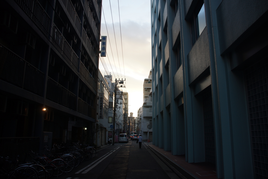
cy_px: 90
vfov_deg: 47.9
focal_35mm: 27
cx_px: 134
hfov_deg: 67.4
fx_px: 201
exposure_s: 1/60
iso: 100
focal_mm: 18
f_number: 5.6
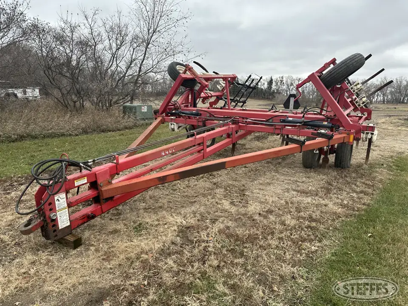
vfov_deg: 56.8
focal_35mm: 24
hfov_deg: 71.6
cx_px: 204
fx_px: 283
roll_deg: -1.8
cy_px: 153
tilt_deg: -12.6
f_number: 1.78
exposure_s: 1/650
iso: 80
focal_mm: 6.86
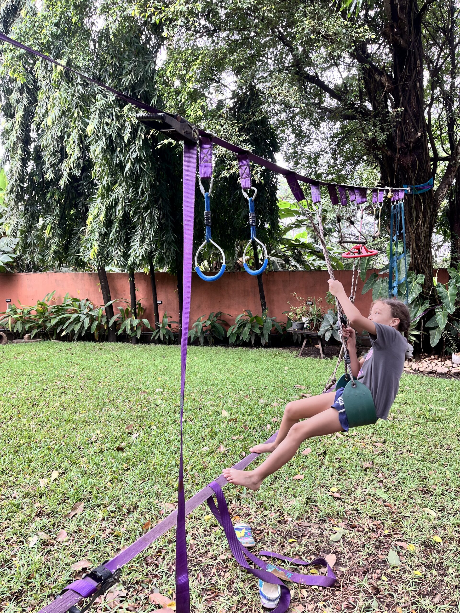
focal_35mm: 26
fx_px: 461
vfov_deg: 67.3
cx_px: 230
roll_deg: +1.2
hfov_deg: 53.1
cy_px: 306
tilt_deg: -3.5
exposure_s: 1/121
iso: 40
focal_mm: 5.1
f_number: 1.6
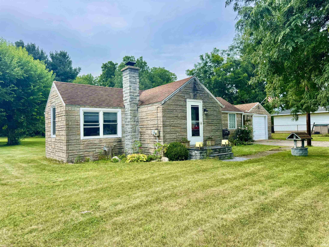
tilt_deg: +0.5
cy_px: 124
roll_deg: +1.3
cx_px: 164
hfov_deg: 71.6
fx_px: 228
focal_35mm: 24
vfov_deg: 56.8
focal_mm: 6.76
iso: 80
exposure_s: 1/2041
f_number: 1.78
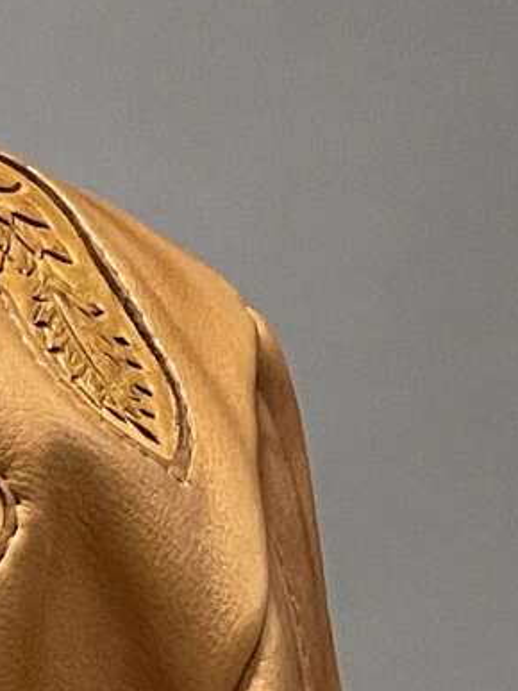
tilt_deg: -11.3
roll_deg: +0.8
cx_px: -790
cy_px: 1666
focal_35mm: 172
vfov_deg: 10.0
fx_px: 3434
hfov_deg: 7.9
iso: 160
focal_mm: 4.2
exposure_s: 1/60
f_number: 1.6
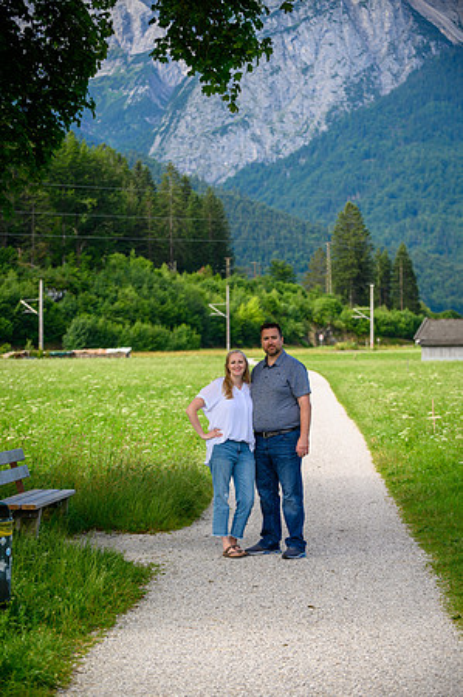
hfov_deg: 15.9
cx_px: 232
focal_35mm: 86
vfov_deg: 23.7
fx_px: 1663
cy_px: 348
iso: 125
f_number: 4
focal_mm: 86
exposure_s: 1/1000
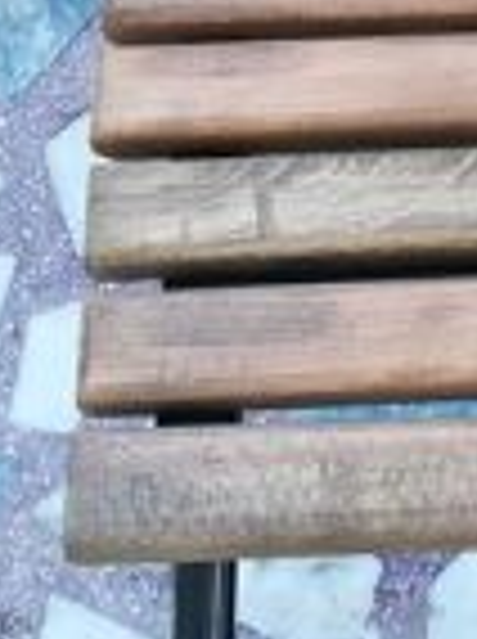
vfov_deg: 17.1
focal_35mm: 110
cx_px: 558
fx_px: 2027
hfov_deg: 13.1
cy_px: -130
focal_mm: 3.83
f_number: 2.2
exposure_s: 1/100
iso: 80
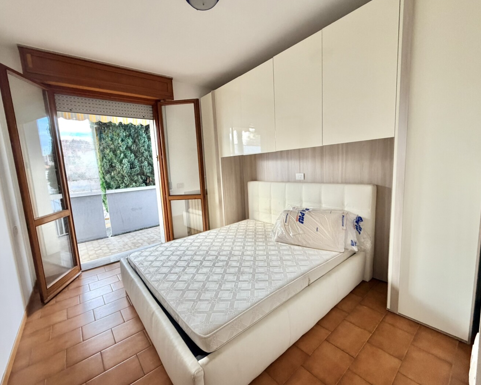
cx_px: 232
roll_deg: +2.5
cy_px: 193
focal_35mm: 15
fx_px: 213
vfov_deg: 84.0
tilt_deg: -6.9
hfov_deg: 96.8
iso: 320
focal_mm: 2.22
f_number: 2.2
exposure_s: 1/109
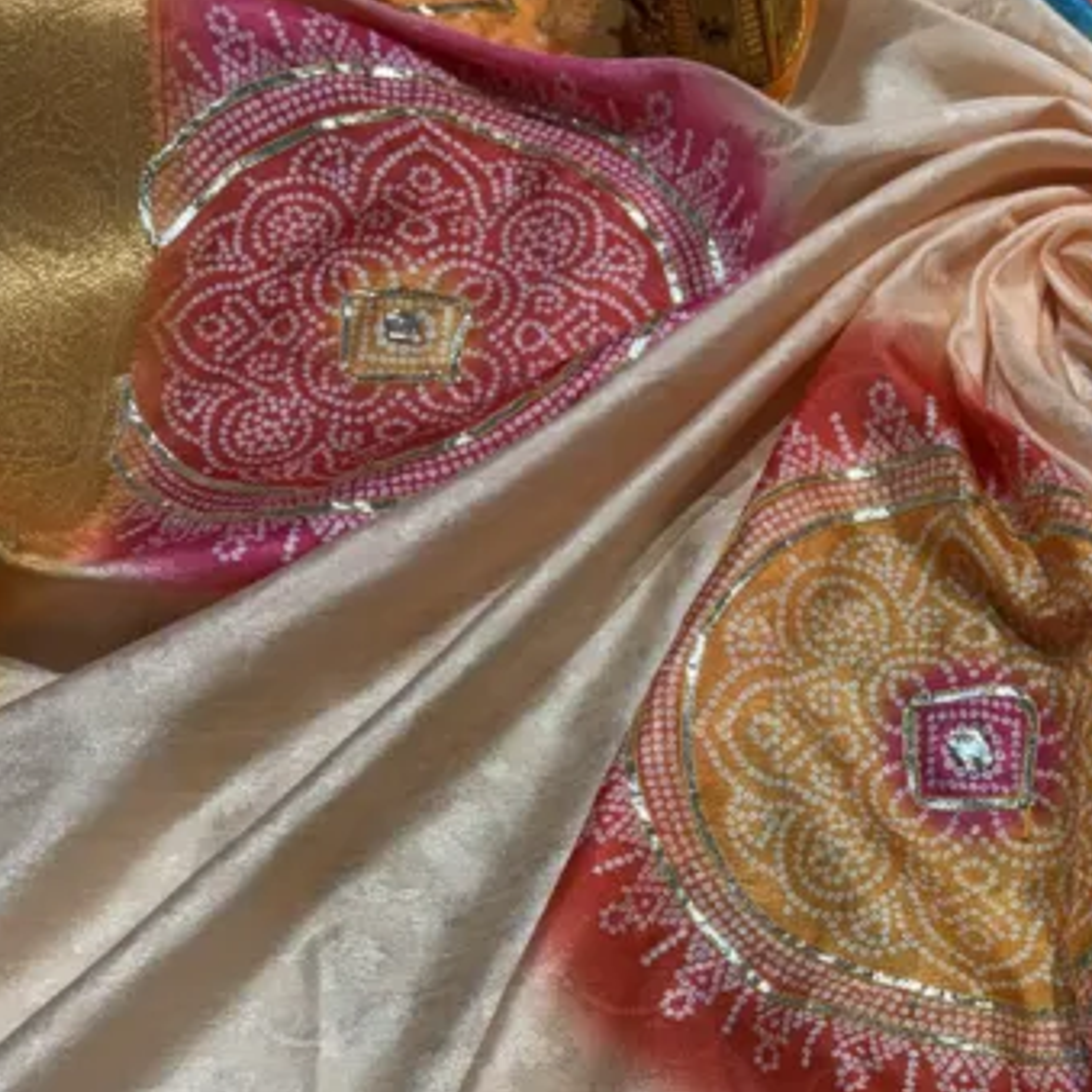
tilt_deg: -70.3
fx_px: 2177
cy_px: 1103
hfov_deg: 27.0
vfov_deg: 26.6
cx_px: 1018
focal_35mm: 61
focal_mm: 5.96
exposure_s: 1/100
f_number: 1.6
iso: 40
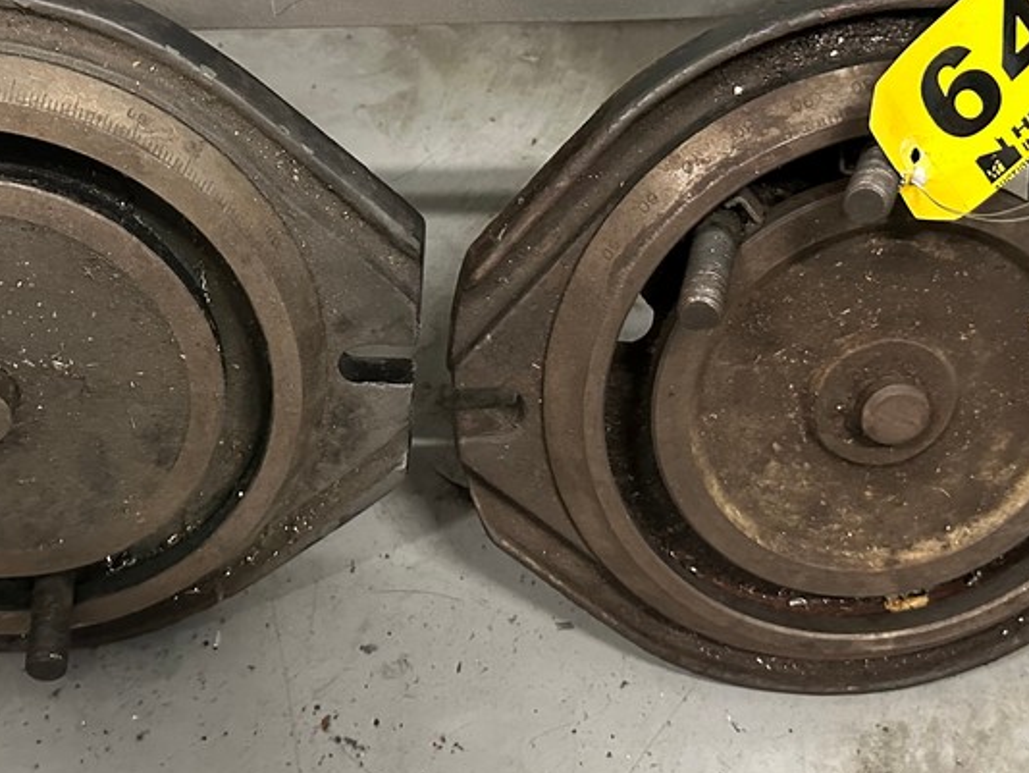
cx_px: 420
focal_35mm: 46
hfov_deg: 41.1
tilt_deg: -52.6
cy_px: 335
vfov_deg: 31.5
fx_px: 1368
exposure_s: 1/40
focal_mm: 6.86
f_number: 1.78
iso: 1000
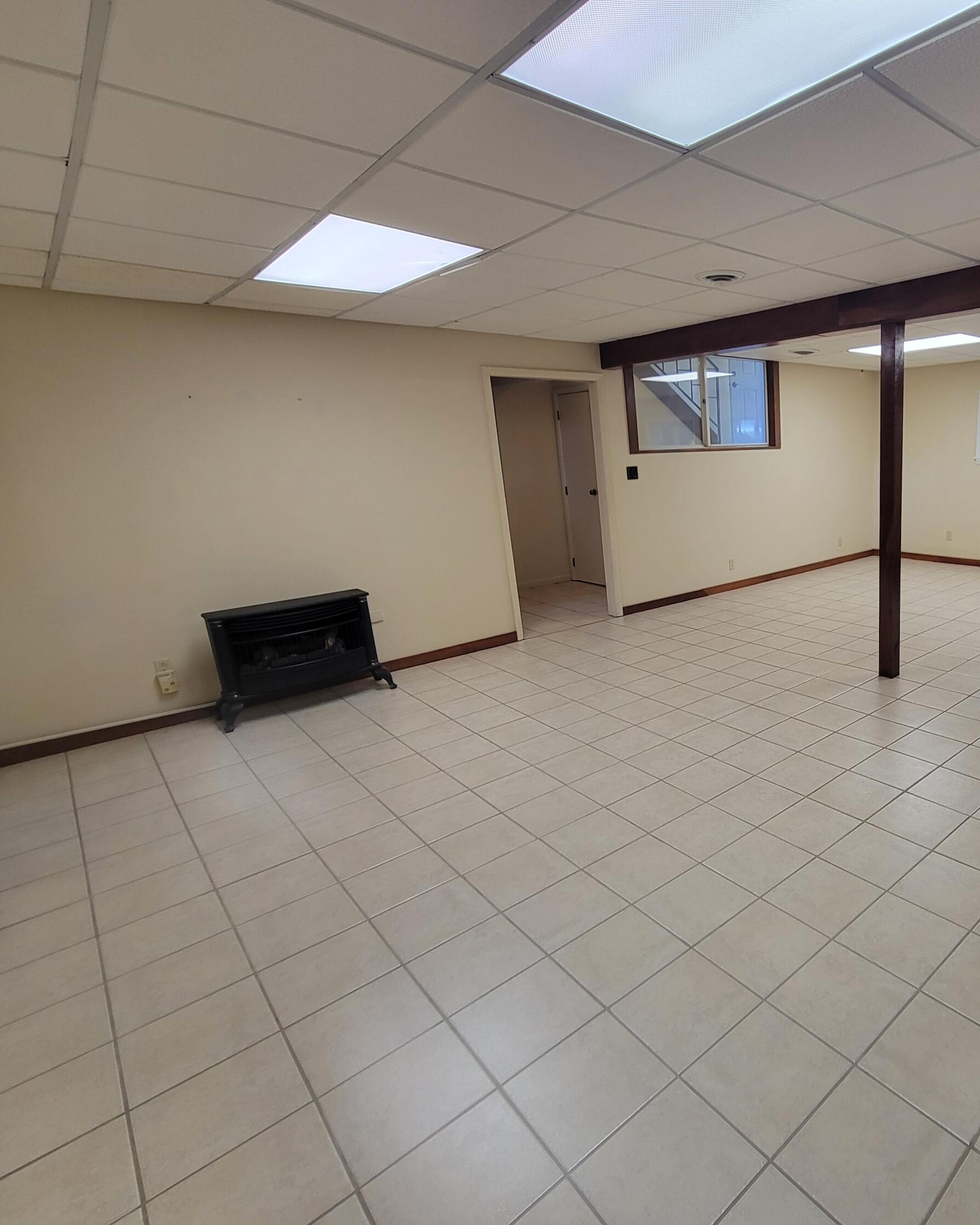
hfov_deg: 70.4
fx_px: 616
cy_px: 615
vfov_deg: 89.6
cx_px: 764
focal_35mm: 17
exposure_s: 1/60
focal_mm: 2.2
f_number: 2.2
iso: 125
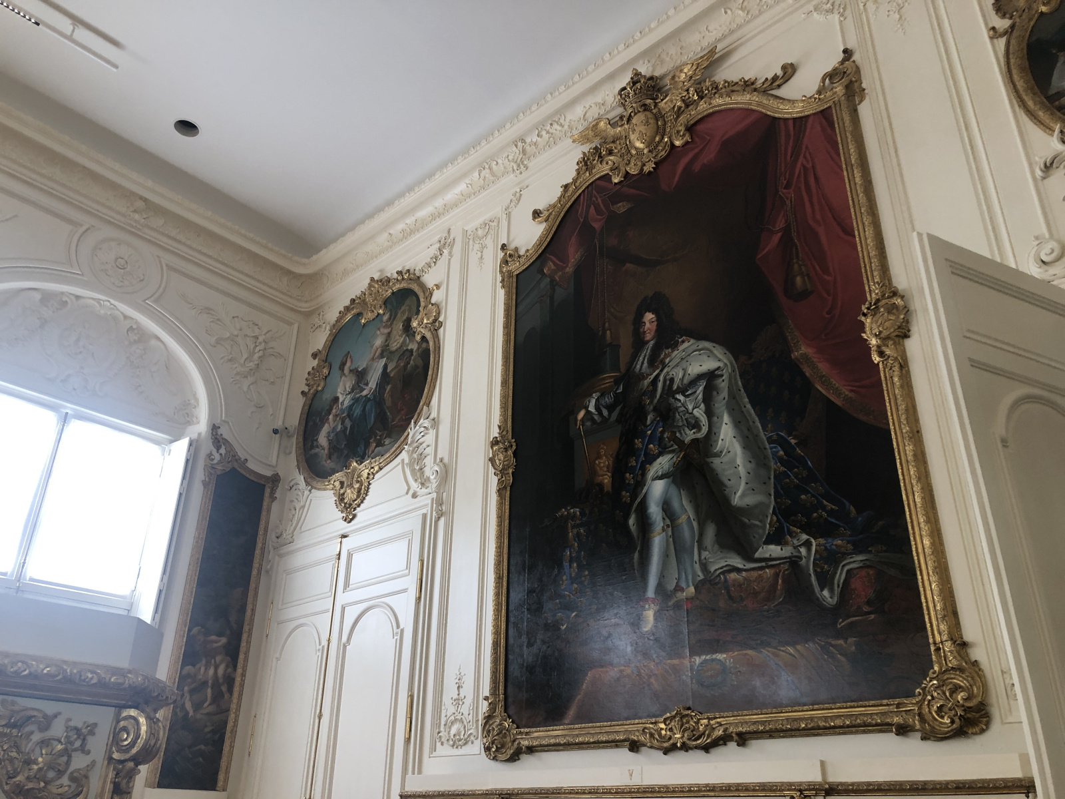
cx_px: 532
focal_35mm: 28
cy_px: 400
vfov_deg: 49.7
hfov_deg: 63.4
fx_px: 861
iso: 32
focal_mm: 3.99
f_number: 1.8
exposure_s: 1/30
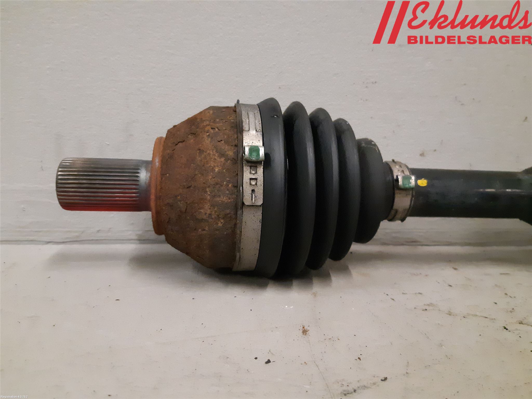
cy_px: 200
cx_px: 266
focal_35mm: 26
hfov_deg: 67.3
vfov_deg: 53.1
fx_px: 400
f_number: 1.7
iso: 800
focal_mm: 3.93
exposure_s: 1/214
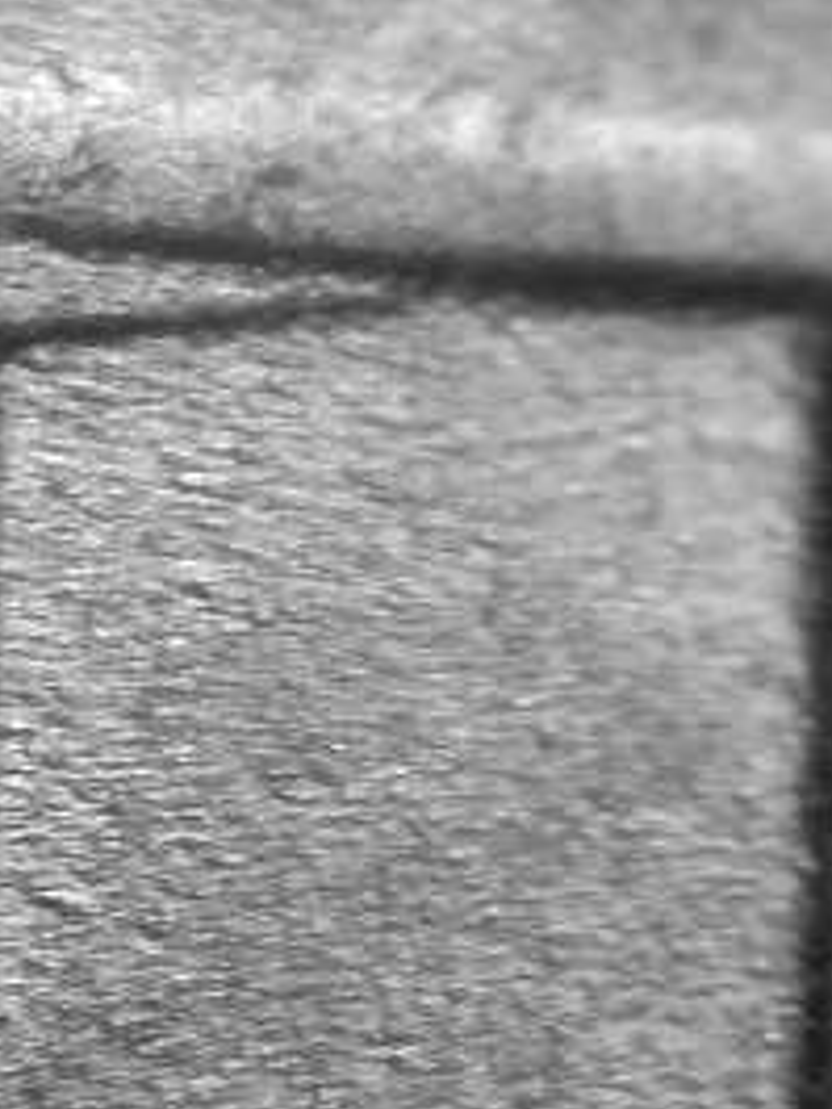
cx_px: 197
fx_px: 11047
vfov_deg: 5.7
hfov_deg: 4.3
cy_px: 632
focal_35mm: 345
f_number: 4.9
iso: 100
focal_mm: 29.7
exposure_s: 1/22.7
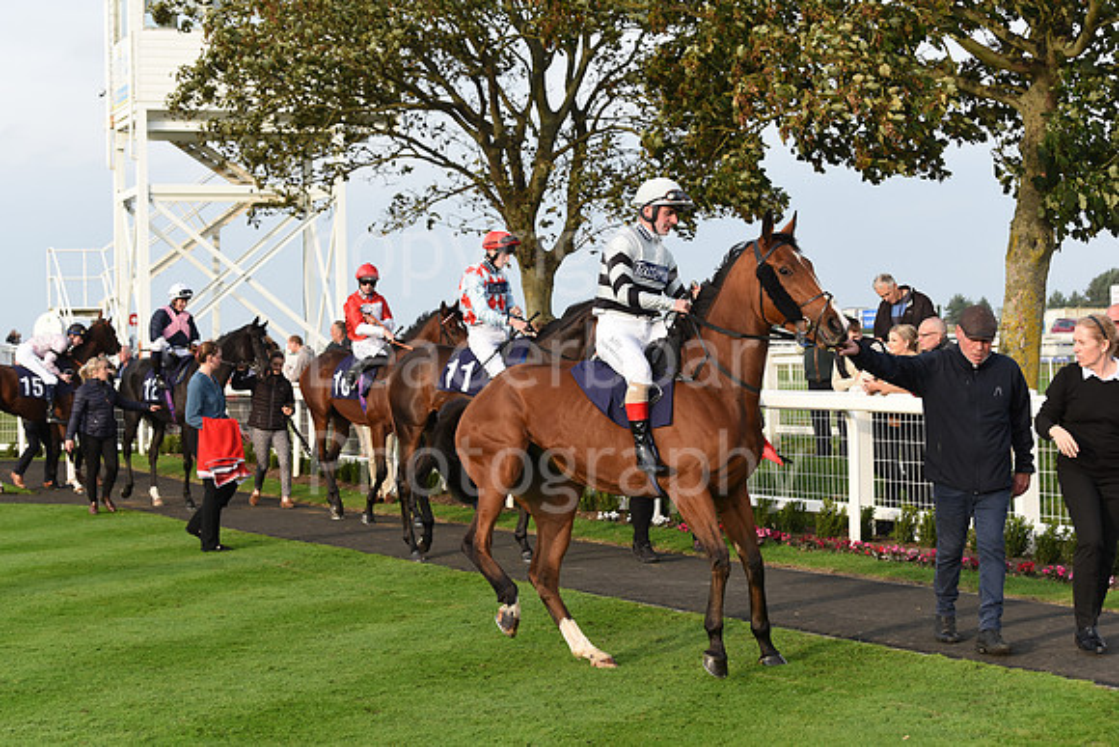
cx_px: 560
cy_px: 374
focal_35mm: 70
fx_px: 2176
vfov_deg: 19.5
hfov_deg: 28.8
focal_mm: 70
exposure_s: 1/1000
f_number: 5.6
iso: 640
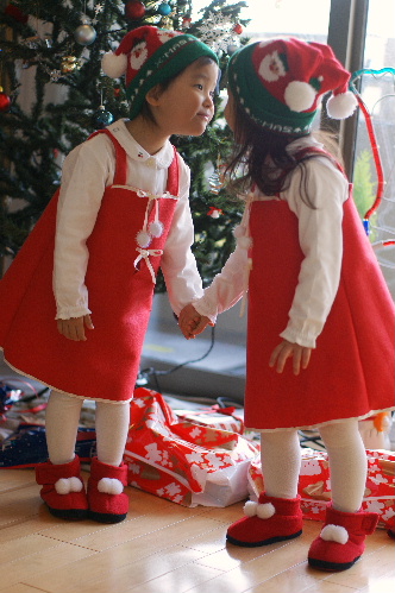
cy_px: 296
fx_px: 1236
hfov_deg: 18.2
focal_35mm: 75
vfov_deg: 27.0
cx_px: 198
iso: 100
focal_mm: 50
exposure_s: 1/100
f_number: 2
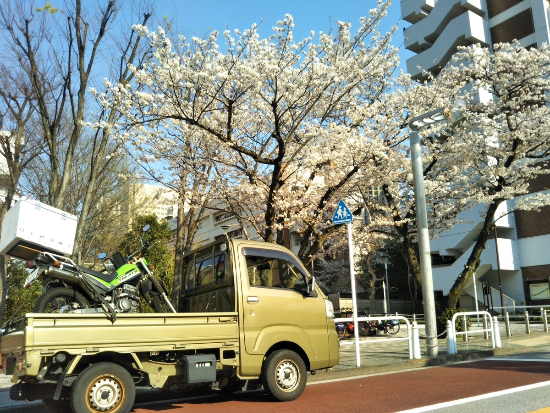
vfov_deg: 46.8
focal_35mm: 30
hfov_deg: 60.0
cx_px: 275
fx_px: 477
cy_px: 206
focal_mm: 4
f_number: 2.2
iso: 27
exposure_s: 1/553
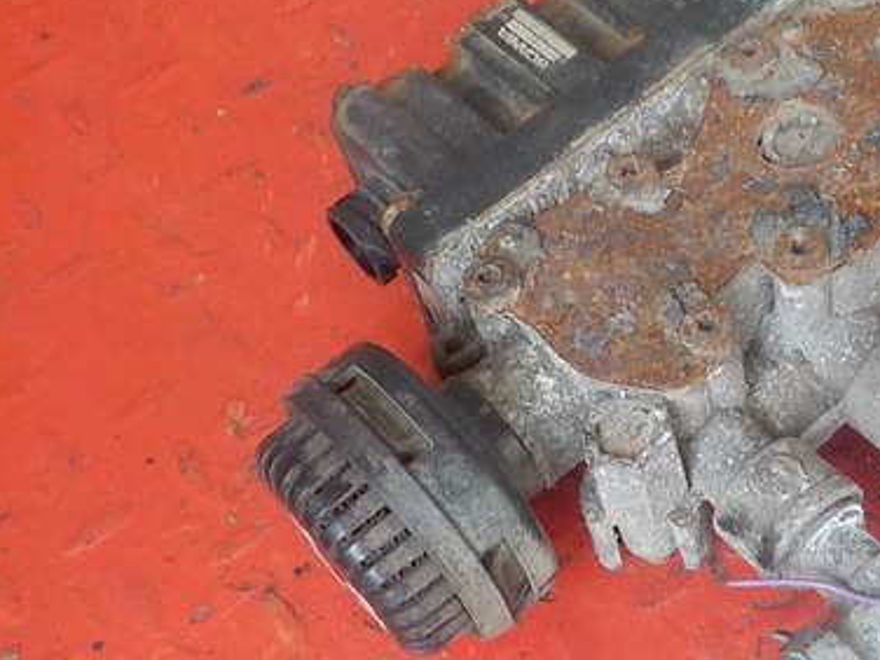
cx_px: 742
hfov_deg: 35.9
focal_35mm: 51
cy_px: 398
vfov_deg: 28.5
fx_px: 1297
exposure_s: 1/40
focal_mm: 4.1
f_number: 3.3
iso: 125
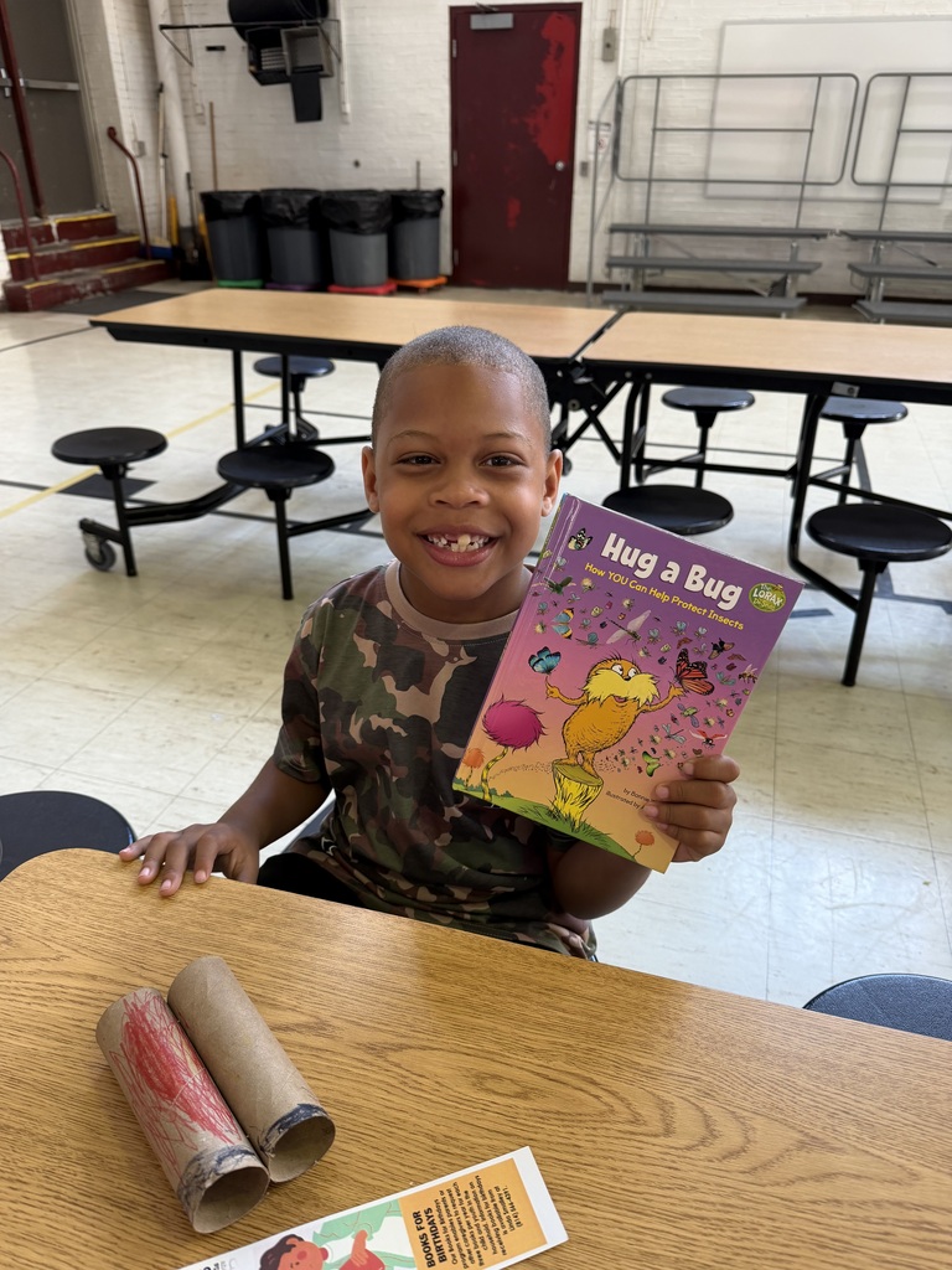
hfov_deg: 56.8
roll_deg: +0.0
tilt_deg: -30.3
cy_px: 635
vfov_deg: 71.6
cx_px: 476
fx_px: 880
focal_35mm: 24
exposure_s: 1/60
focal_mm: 6.76
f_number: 1.78
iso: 160
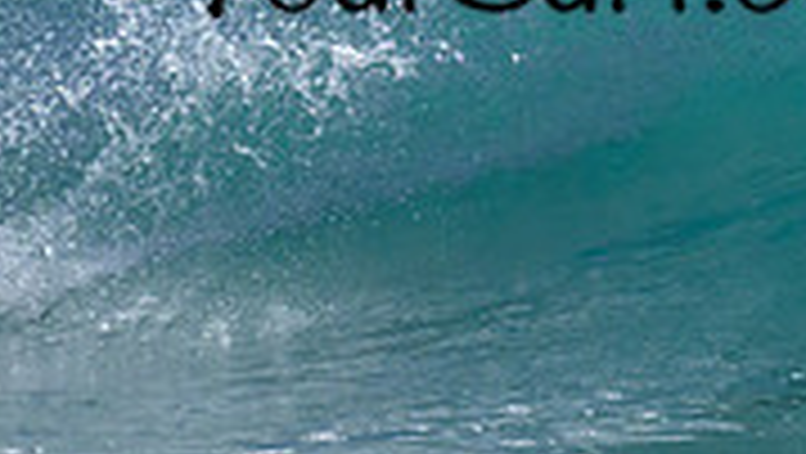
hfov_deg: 0.6
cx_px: 1113
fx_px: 78515
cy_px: -255
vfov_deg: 0.3
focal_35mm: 3671
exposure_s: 1/2000
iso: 1600
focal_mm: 800
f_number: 6.3
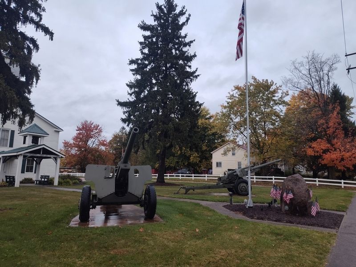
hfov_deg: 73.9
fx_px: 237
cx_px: 178
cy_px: 134
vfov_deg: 58.9
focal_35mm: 23
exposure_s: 1/120
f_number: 1.8
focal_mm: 5.56
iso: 409
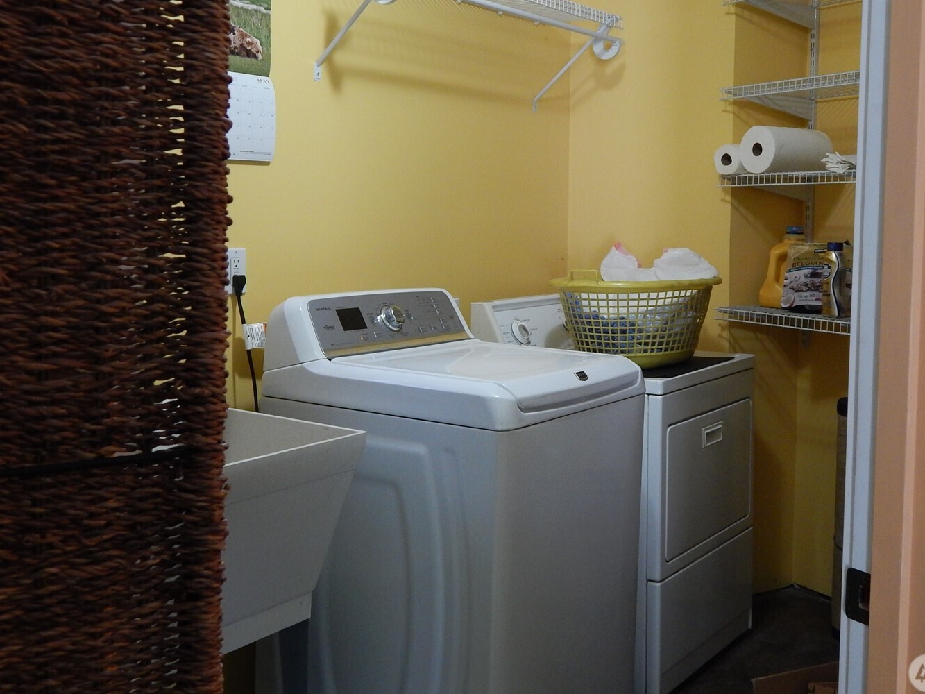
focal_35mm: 42
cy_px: 285
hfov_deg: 44.7
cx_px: 534
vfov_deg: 34.3
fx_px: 1122
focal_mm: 6.1
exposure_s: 1/20
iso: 400
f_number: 3.3
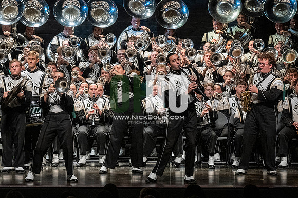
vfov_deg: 6.3
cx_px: 149
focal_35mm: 217
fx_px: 1795
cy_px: 99
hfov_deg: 9.5
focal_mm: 145
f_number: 4
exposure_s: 1/500
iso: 4000
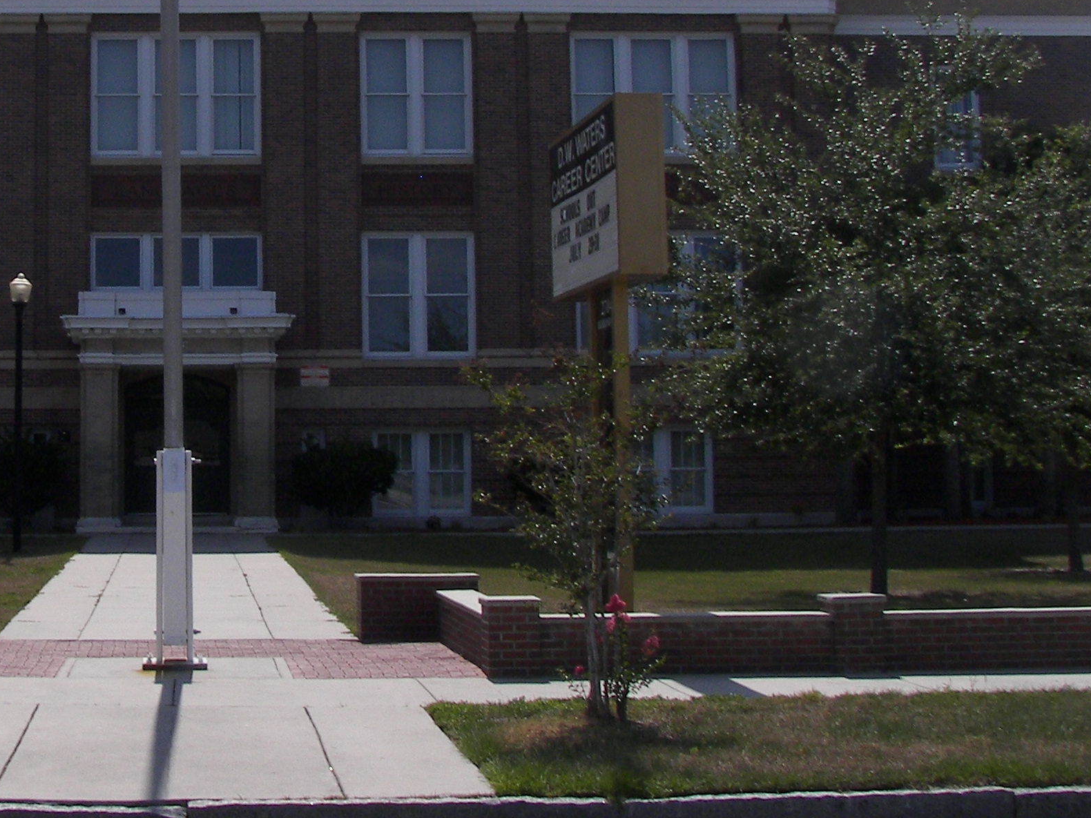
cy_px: 172
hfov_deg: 27.1
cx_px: 191
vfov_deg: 20.8
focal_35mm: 70
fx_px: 2206
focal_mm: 6
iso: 64
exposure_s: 1/640
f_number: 5.6
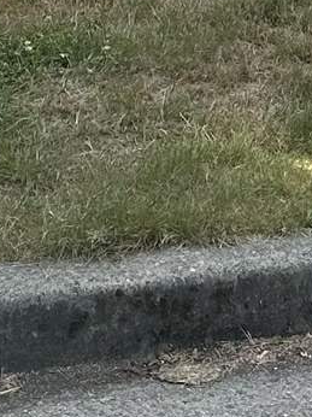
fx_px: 1925
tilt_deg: -2.8
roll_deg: -0.3
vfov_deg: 11.1
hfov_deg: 9.3
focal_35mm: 160
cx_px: 136
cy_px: -437
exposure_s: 1/1107
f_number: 1.78
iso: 80
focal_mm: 6.86
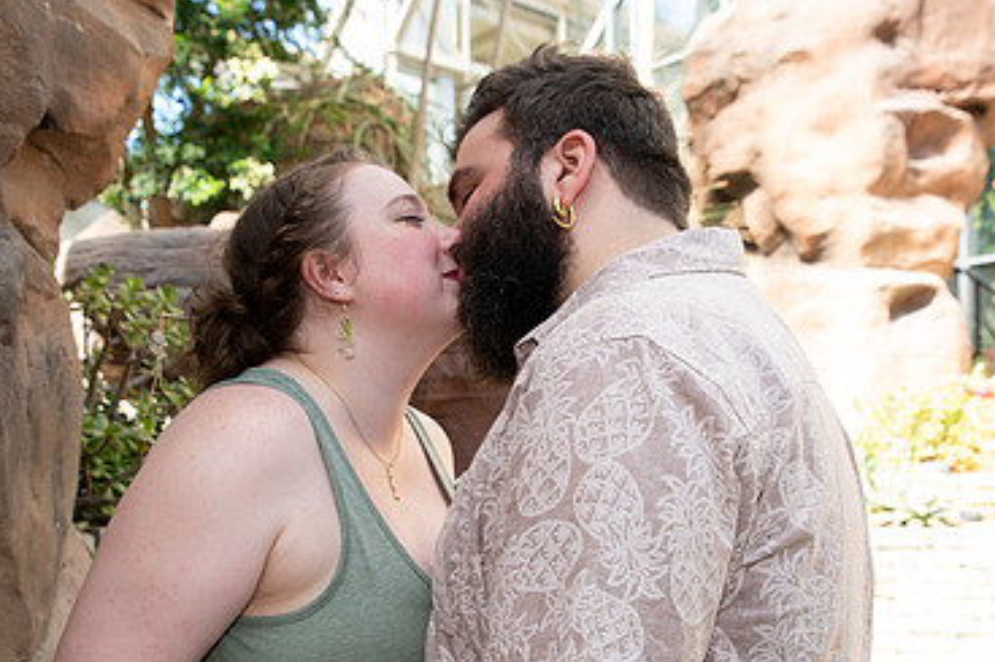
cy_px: 497
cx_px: 468
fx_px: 1133
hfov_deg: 47.4
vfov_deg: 32.0
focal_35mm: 41
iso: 400
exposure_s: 1/200
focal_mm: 26
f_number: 4.5
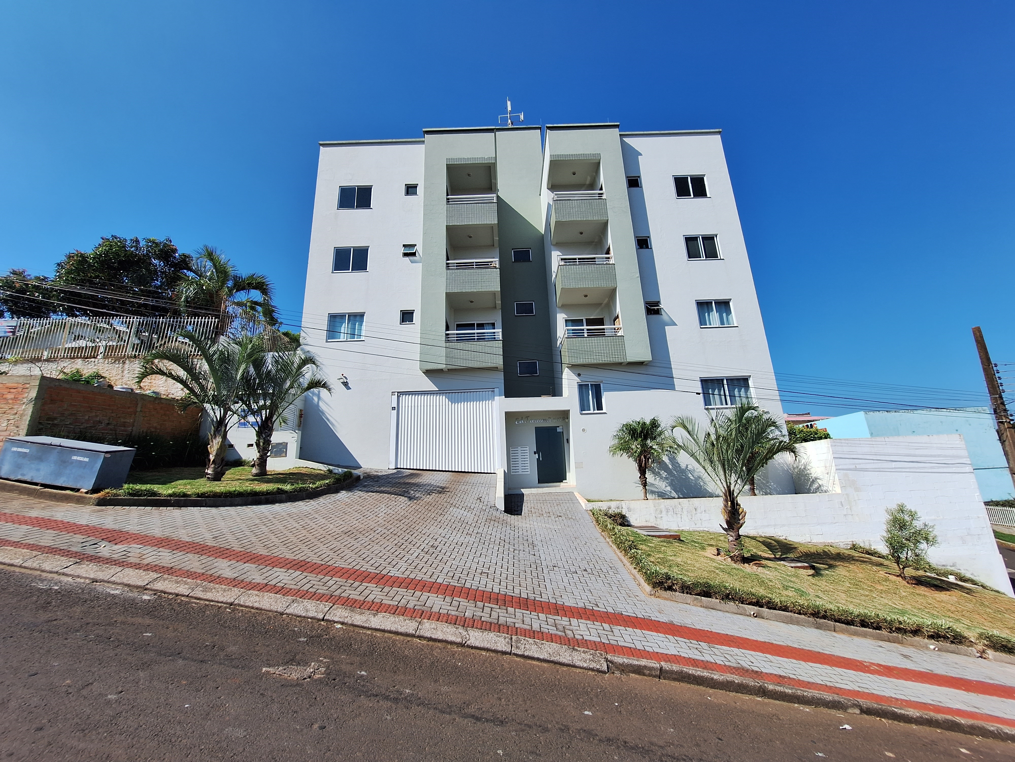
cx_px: 508
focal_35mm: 13
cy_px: 381
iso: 40
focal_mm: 1.74
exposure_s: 1/1623
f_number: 2.2
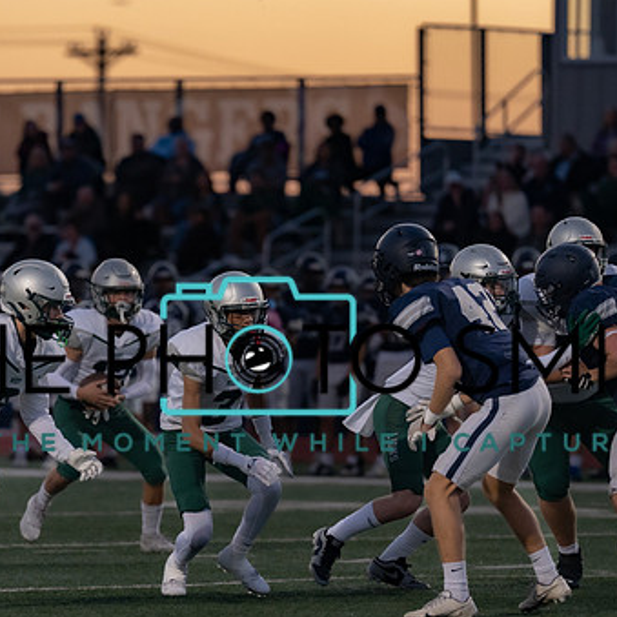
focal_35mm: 393
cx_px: 165
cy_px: 369
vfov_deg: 4.5
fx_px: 7925
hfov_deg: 4.5
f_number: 2.8
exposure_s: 1/1250
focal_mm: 200
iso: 1600
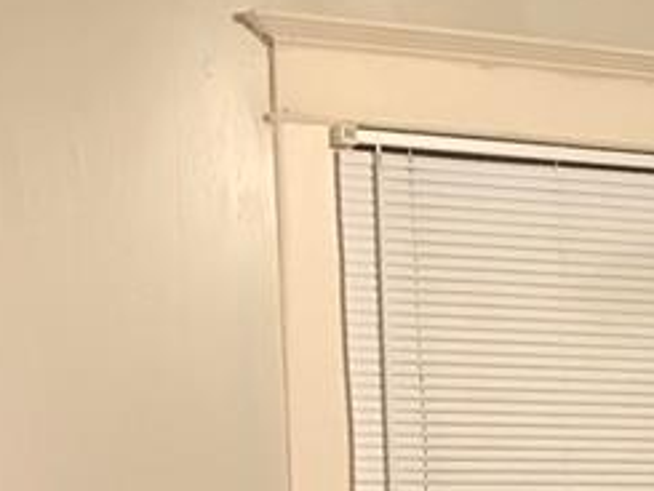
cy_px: 795
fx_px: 2212
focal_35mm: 117
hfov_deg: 15.4
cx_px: 1006
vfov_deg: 11.9
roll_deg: +0.9
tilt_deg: -6.2
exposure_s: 1/15
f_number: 1.8
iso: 80
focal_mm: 3.99
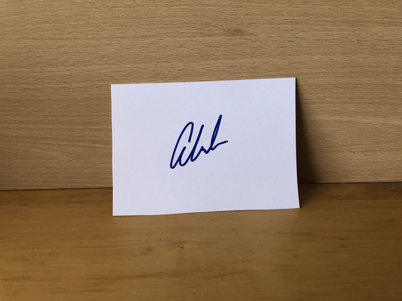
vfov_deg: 49.7
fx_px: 325
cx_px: 201
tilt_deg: -25.6
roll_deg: -0.2
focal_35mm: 28
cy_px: 150
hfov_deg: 63.4
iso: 40
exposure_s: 1/15
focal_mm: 3.99
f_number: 1.8
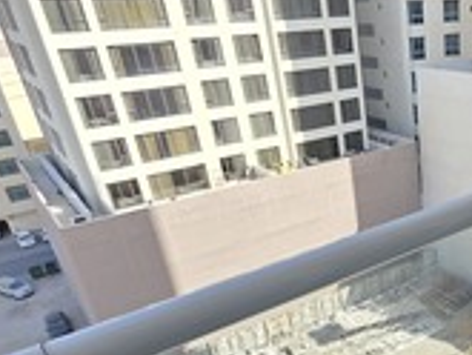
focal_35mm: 36
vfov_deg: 38.4
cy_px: 276
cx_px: 459
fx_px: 491
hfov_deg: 44.6
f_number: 1.9
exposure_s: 1/887
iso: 40
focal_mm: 2.2
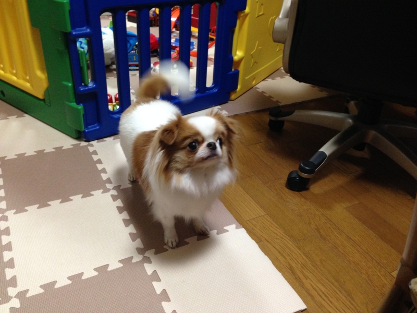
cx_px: 208
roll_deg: -4.0
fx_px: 398
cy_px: 156
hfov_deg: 55.4
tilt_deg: -32.9
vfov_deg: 42.9
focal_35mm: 33
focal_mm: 4.12
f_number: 2.4
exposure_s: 1/20
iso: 250
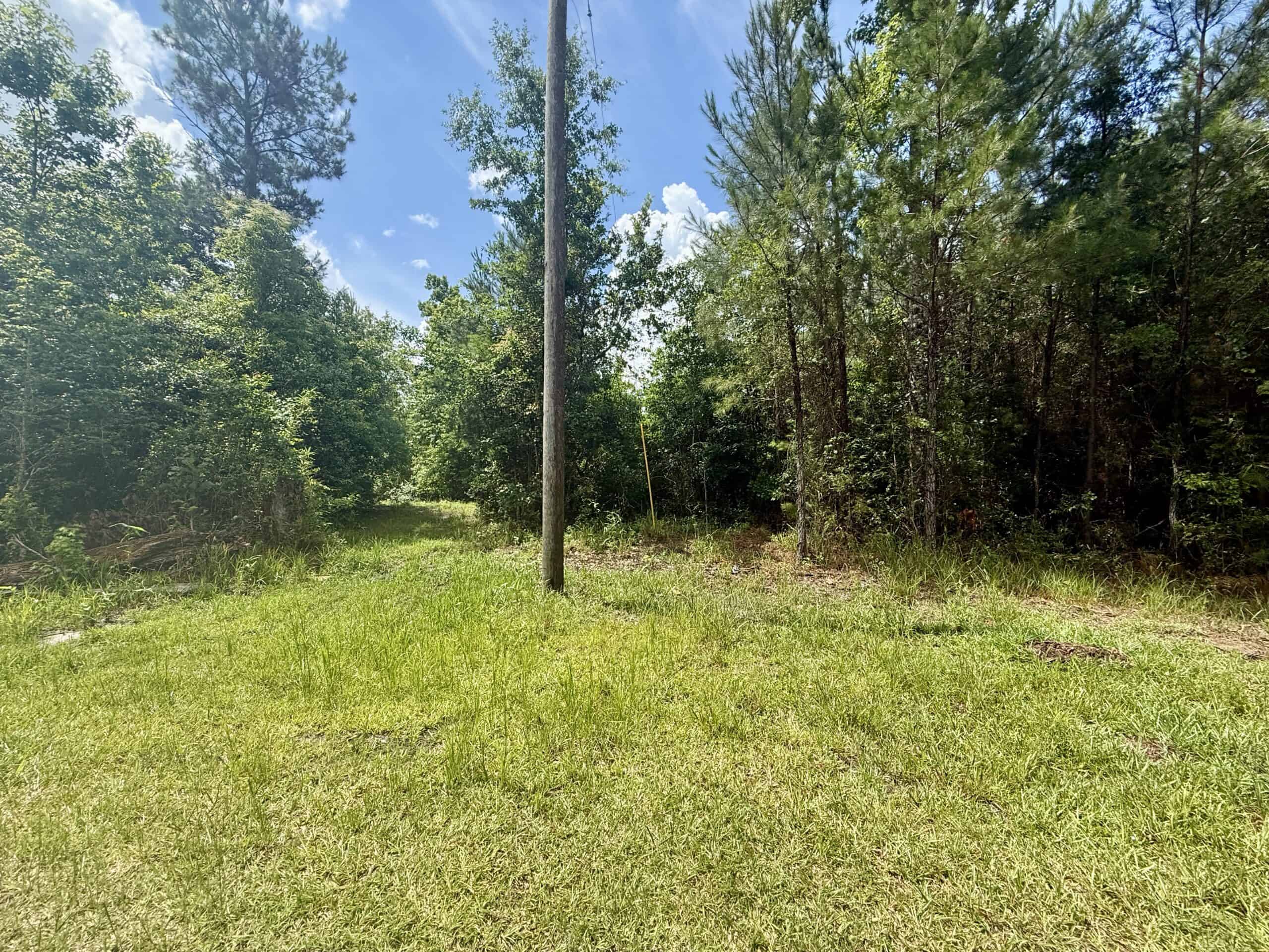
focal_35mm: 14
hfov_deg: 102.1
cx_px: 634
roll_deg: -0.7
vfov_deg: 85.7
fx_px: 513
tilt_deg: -1.5
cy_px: 476
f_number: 2.2
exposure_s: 1/970
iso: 64
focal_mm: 2.22
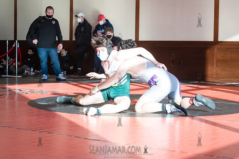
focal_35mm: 80
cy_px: 80
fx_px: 531
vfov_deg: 17.1
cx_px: 120
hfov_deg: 25.4
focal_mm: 80
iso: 400
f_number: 4
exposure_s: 1/400
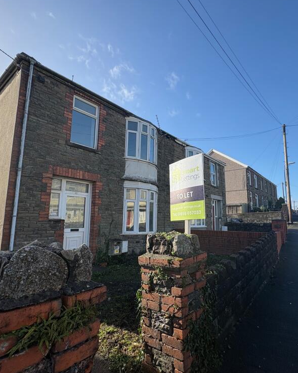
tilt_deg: +8.0
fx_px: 209
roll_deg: -0.3
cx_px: 166
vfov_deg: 83.3
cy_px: 188
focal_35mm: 19
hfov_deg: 70.6
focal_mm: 2.22
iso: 40
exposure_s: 1/840
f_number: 2.2
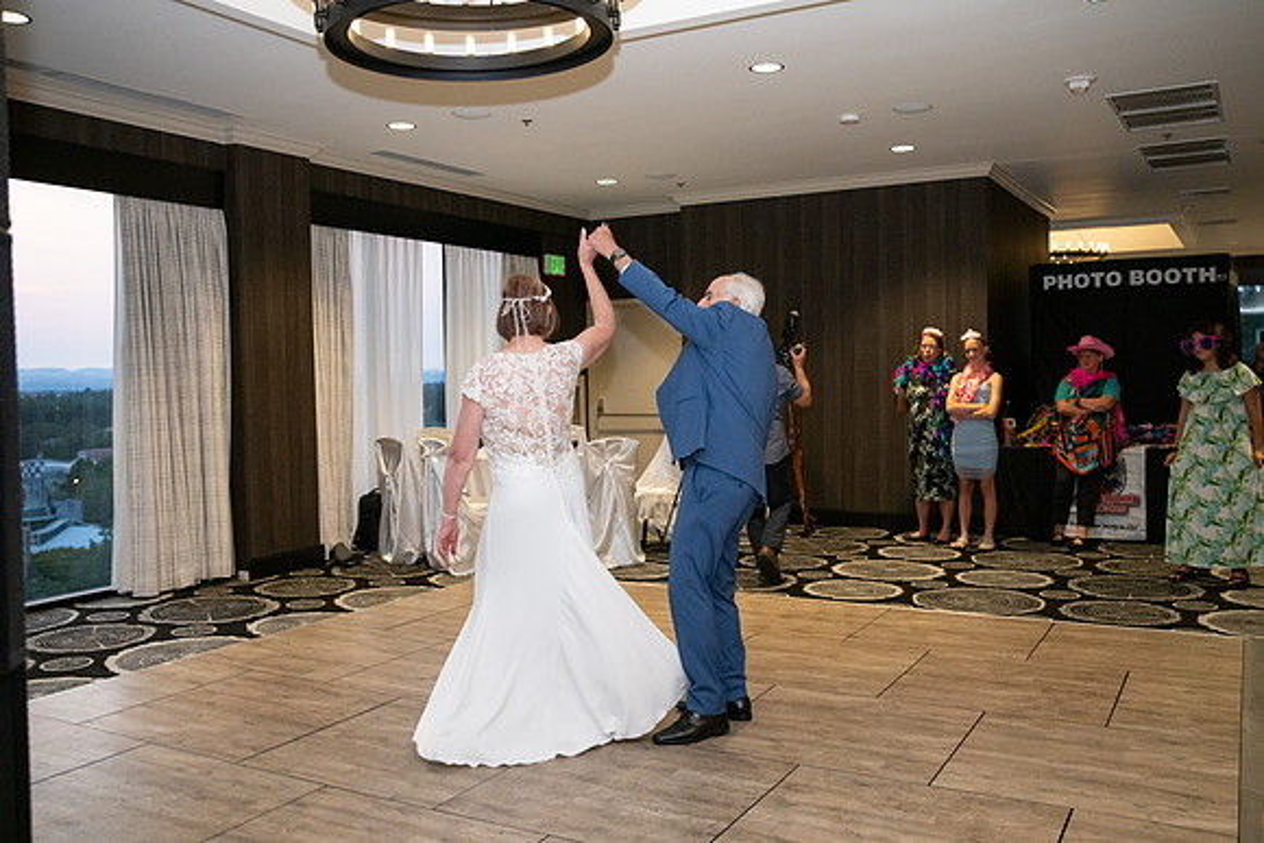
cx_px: 632
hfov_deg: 58.7
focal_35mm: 32
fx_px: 1124
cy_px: 422
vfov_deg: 41.1
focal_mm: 32
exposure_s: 1/320
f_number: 4
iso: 2500
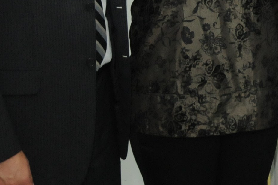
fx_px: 802
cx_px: 390
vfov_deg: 12.9
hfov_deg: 18.0
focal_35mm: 104
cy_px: -19
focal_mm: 20
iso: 1250
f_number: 3.5
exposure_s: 1/100
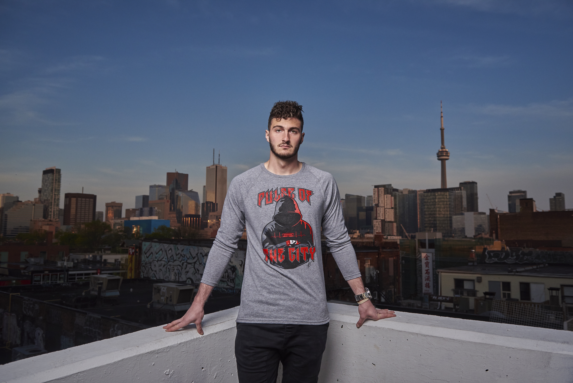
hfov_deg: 63.6
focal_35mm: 29
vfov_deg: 45.0
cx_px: 286
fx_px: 462
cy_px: 192
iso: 400
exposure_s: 1/1250
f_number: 5.6
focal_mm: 29
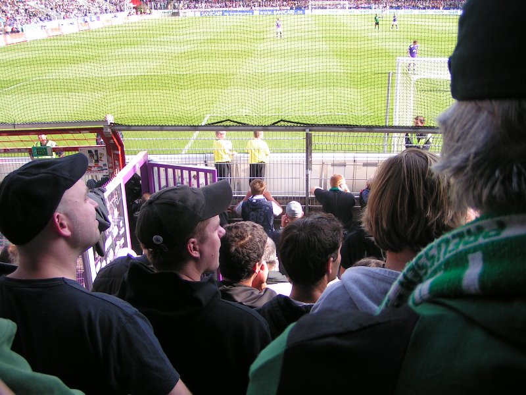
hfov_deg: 49.0
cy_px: 198
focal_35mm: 38
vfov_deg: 37.7
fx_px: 577
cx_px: 263
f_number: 2.8
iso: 50
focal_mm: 5.8
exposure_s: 1/200
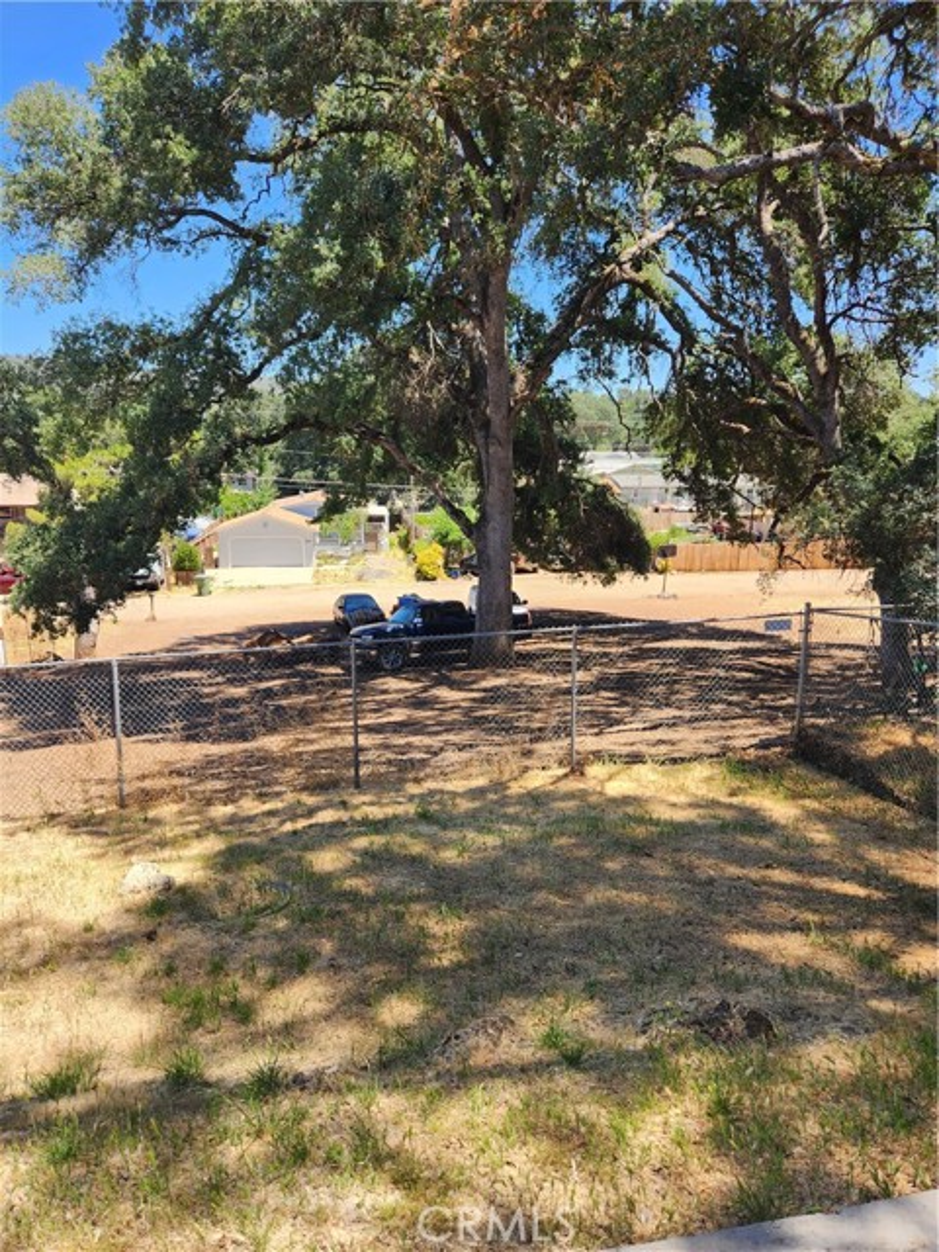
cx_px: 470
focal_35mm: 23
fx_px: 832
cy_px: 626
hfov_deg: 58.9
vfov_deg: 73.9
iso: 20
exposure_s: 1/575
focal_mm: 5.4
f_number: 1.8
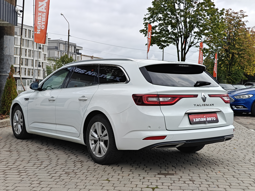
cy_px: 96
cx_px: 128
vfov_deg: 30.9
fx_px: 346
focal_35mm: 47
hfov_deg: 40.4
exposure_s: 1/1280
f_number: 2
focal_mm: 7.08
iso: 50
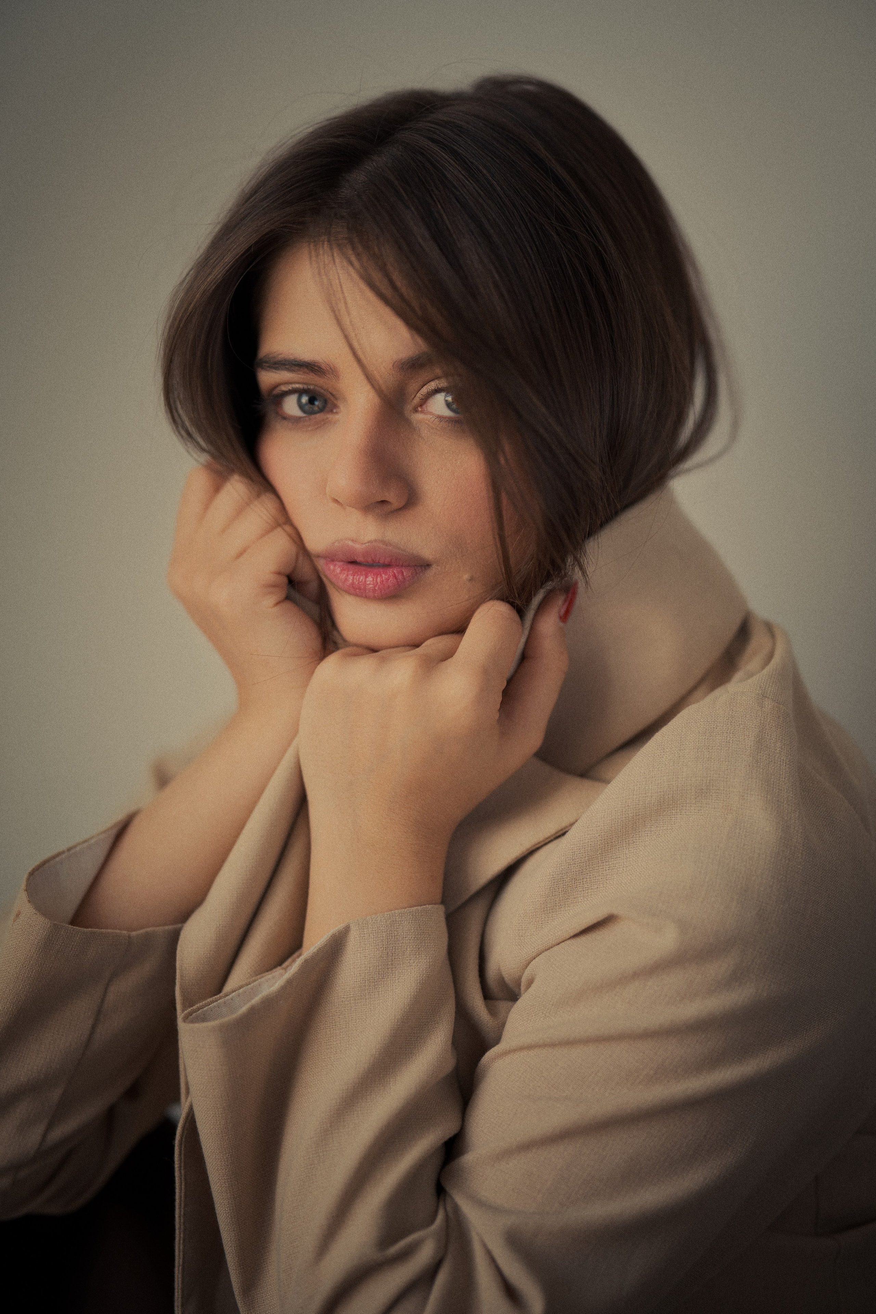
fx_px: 3102
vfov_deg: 23.9
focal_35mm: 85
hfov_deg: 16.1
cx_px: 438
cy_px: 657
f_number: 1.4
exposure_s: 1/400
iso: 125
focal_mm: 85
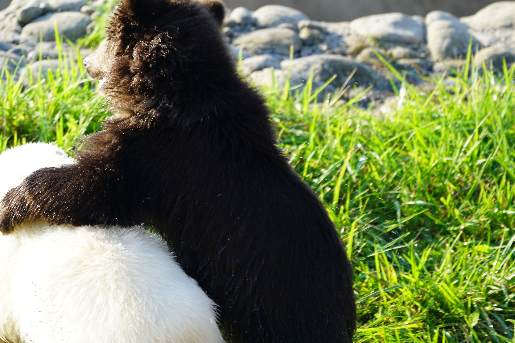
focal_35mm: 378
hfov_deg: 5.5
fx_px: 5408
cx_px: 253
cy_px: 140
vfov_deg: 3.6
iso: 320
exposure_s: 1/320
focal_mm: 300
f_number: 5.6
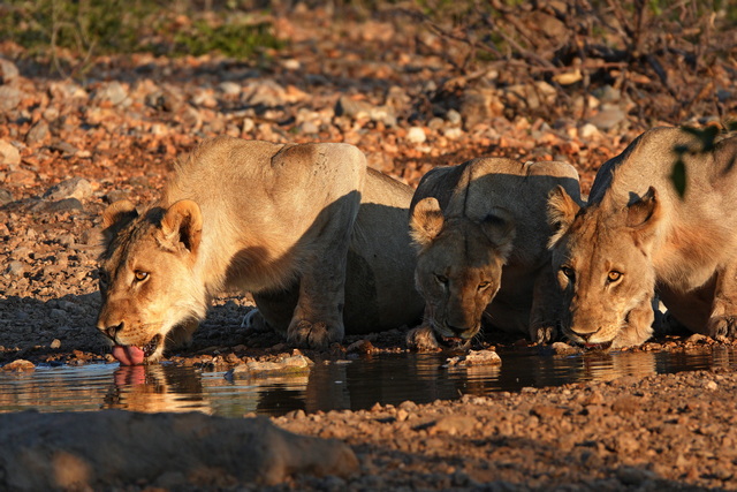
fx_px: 12183
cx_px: 368
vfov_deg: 2.3
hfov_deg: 3.5
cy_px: 246
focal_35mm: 595
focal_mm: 218.32
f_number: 4
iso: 320
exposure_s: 1/1000
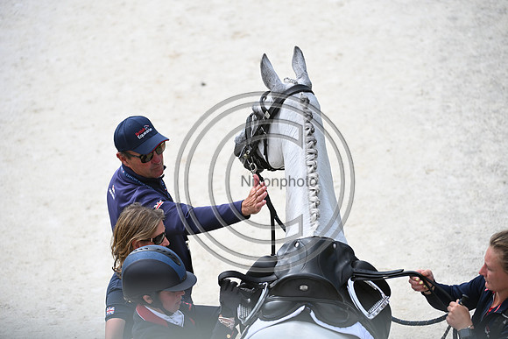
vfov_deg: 6.9
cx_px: 254
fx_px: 2823
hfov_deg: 10.3
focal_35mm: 200
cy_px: 170
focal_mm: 200
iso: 450
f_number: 4.5
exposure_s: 1/1600
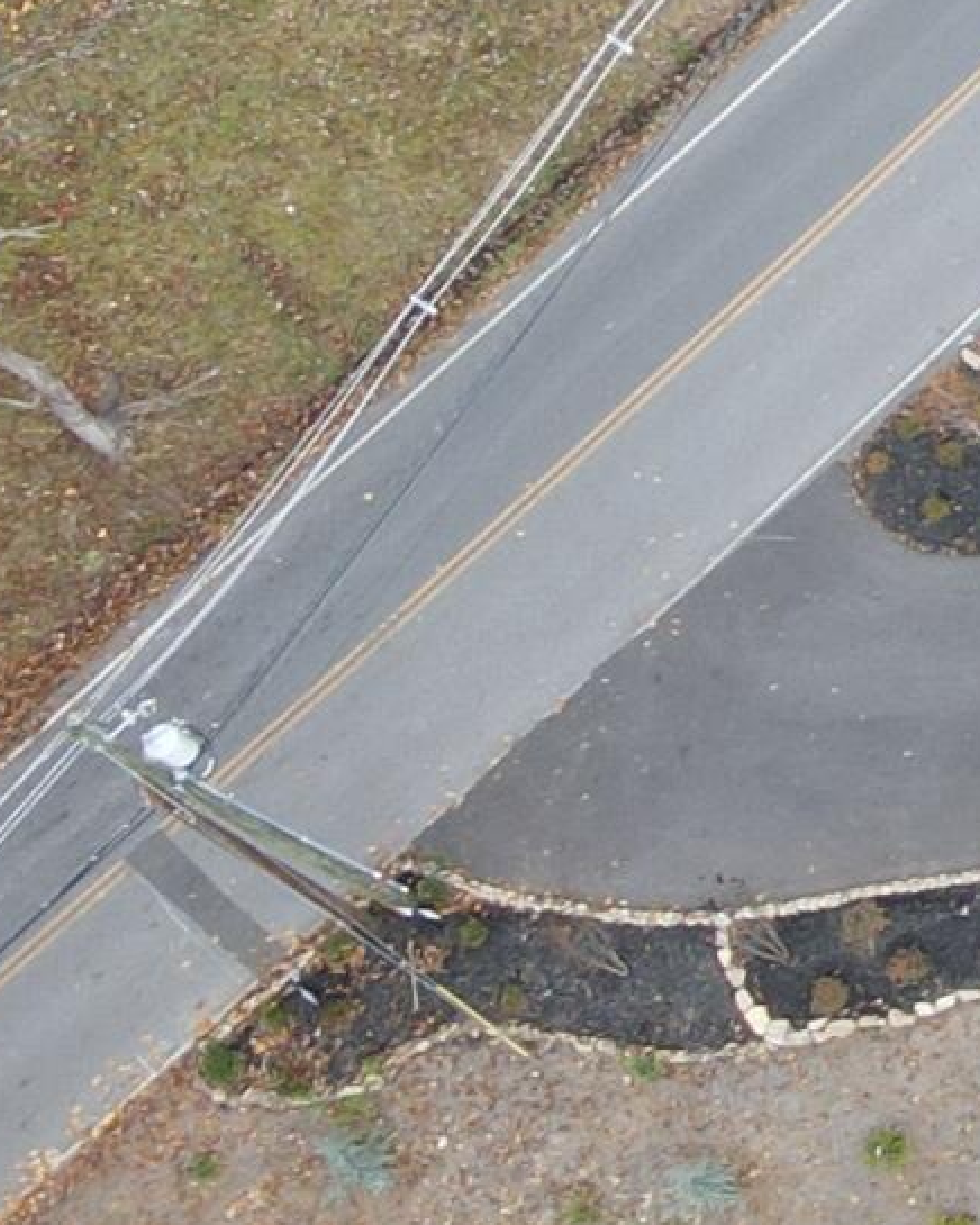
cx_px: 2909
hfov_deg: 9.5
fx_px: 4677
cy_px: -623
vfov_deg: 14.0
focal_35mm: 129
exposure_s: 1/40
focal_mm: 4.5
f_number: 2.8
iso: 110
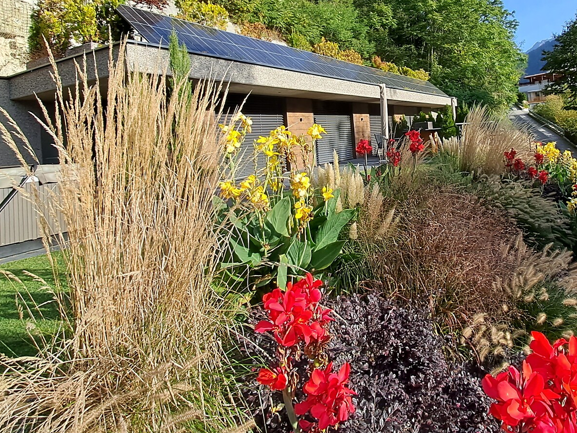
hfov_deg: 76.6
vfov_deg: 60.6
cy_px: 120
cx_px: 382
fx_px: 350
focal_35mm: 21
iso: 40
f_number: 2.2
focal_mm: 1.42
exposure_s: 1/792
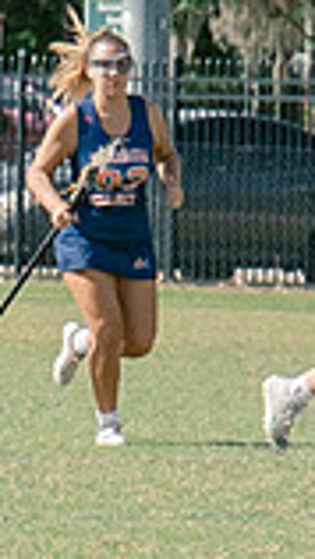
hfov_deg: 1.4
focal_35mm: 853
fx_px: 12653
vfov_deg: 2.5
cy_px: 518
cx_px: 1265
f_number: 5.6
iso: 250
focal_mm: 70
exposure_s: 1/1000
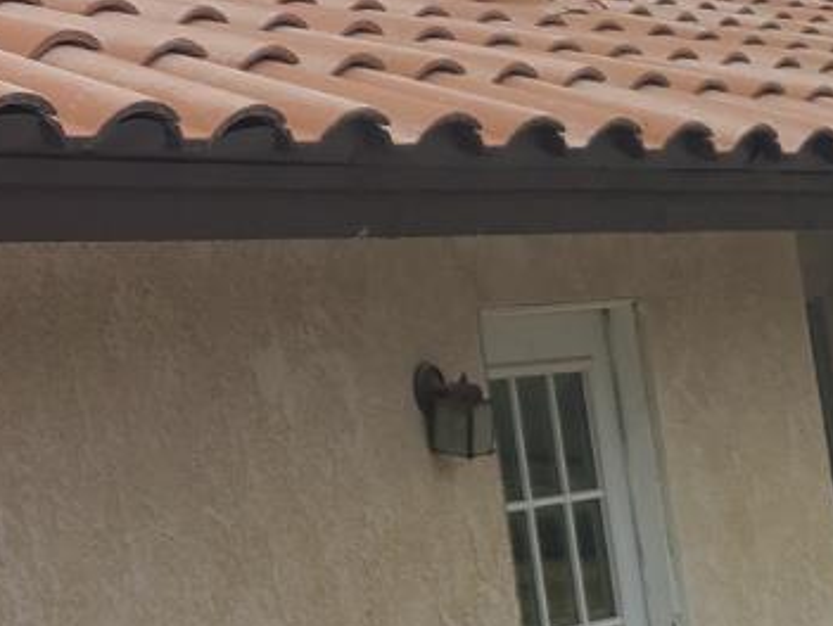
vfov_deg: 13.2
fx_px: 2674
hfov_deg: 16.0
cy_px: -1
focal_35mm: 111
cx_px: -477
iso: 40
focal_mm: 5.4
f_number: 1.8
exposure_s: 1/2775
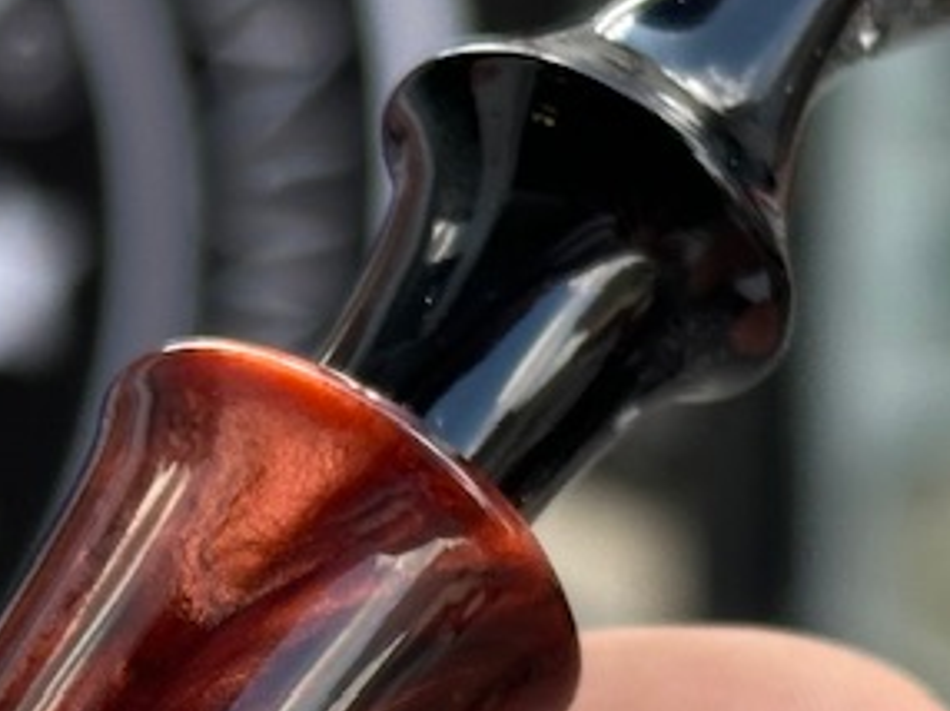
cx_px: 289
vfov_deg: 6.9
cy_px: 817
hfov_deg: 9.2
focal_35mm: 215
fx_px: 5896
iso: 64
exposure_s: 1/527
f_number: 1.78
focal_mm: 6.86
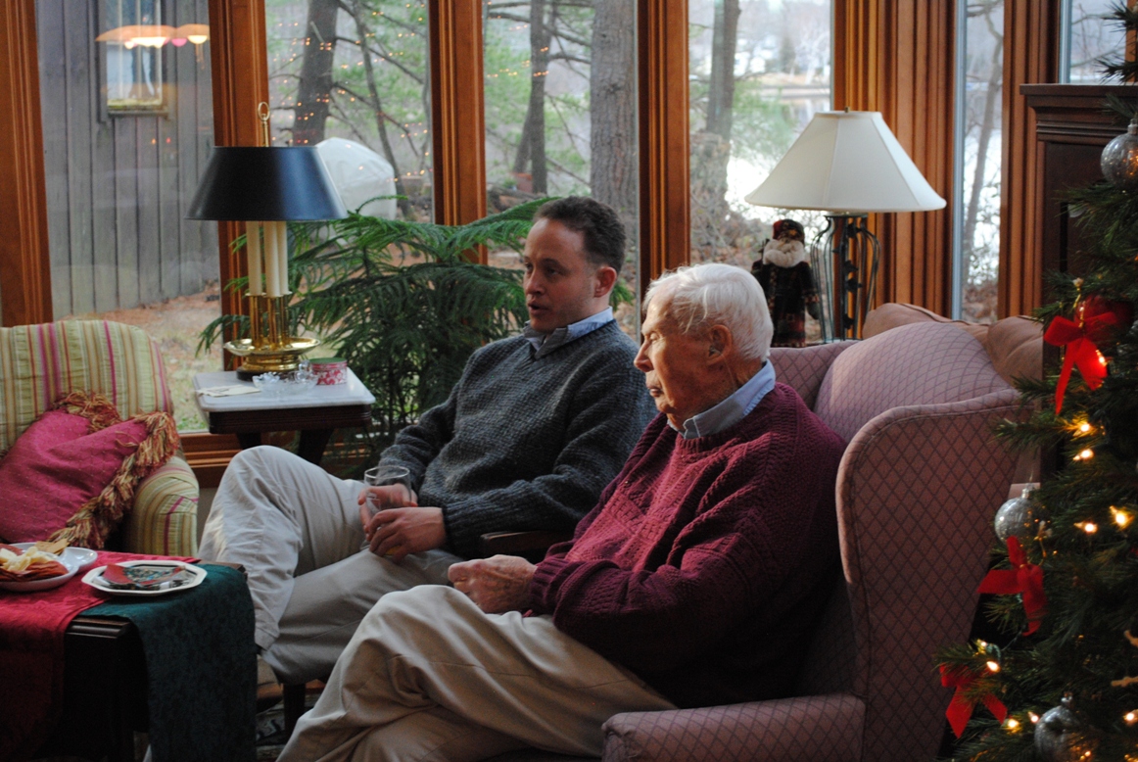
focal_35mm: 60
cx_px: 569
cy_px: 381
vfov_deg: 22.7
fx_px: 1899
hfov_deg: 33.4
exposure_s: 1/40
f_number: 5.3
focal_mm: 40
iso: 800
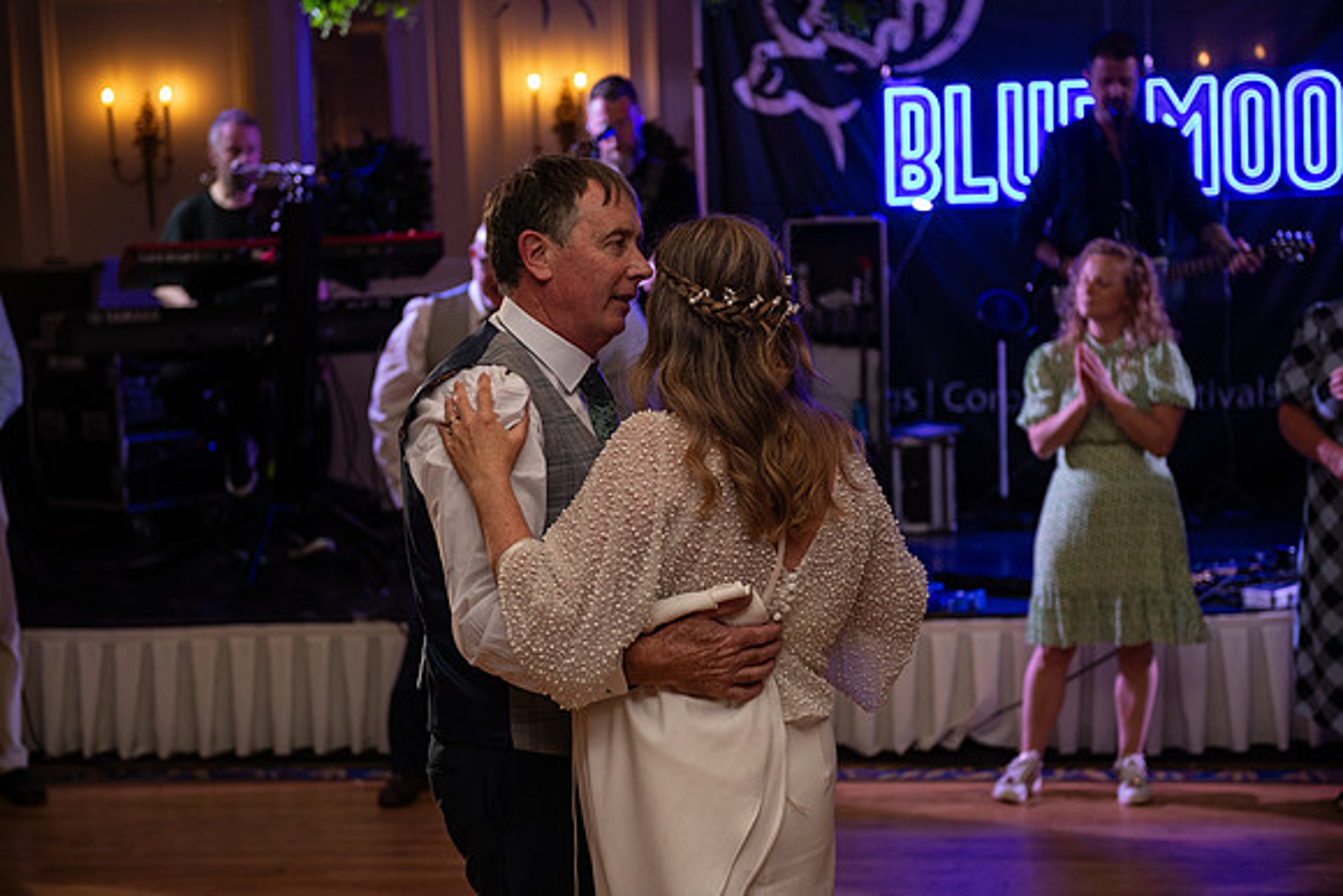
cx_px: 672
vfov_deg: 22.6
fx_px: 2239
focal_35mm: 60
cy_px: 448
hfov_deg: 33.4
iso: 500
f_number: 3.5
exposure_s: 1/160
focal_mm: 60
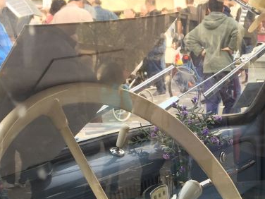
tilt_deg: -20.5
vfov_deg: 17.5
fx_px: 605
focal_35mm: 79
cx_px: 177
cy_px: 260
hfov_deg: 24.6
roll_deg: +2.4
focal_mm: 4.15
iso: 32
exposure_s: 1/338
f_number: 2.2
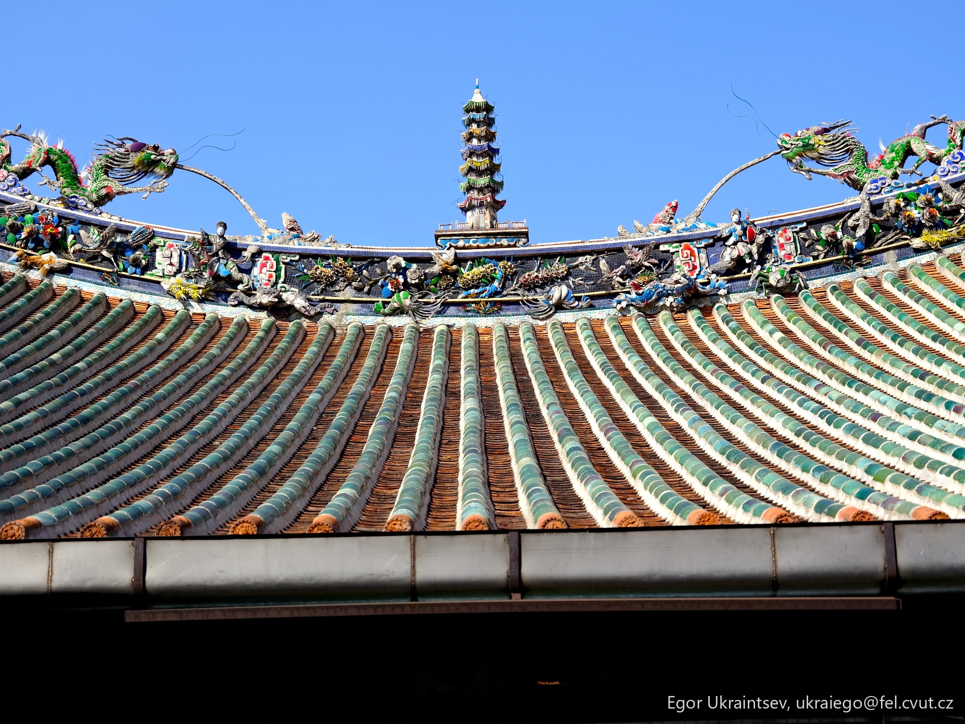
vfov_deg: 26.6
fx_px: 1533
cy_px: 362
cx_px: 482
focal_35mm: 55
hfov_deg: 34.9
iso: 100
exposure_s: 1/320
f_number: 5.6
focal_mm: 70
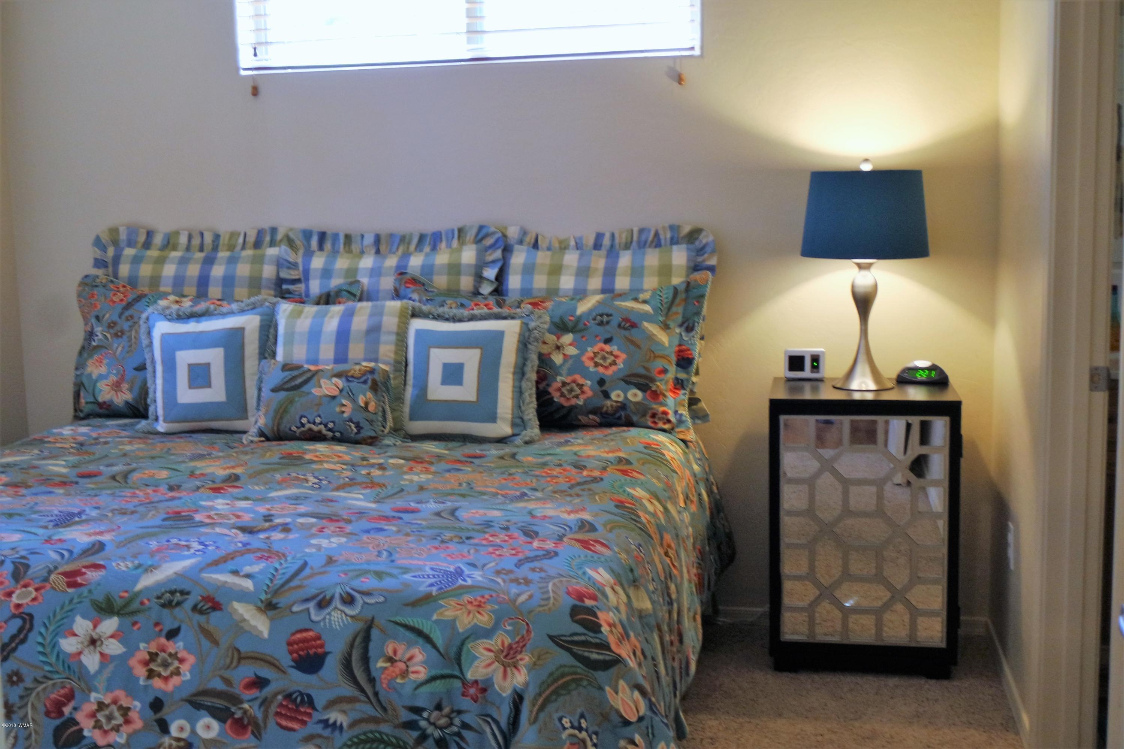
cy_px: 374
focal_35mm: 40
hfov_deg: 48.5
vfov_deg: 33.4
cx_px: 562
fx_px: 1249
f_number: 4
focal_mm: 15
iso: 800
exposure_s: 1/15
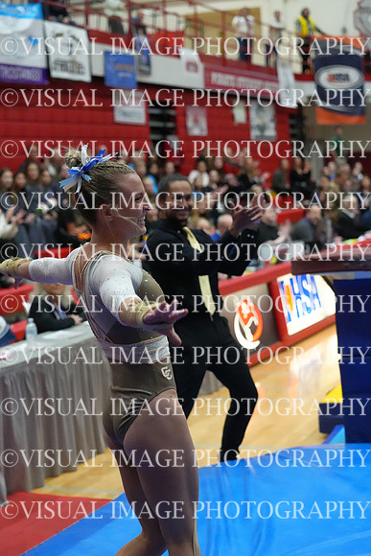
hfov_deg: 19.5
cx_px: 186
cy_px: 278
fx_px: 1081
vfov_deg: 28.8
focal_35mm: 70
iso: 16000
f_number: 4
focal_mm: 70
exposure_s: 1/1250
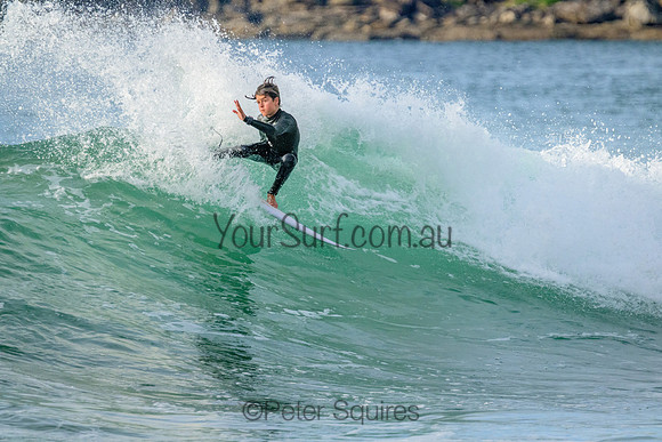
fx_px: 11587
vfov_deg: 2.2
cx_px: 331
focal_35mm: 630
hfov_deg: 3.3
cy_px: 221
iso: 4000
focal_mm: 630
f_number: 11
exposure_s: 1/1250
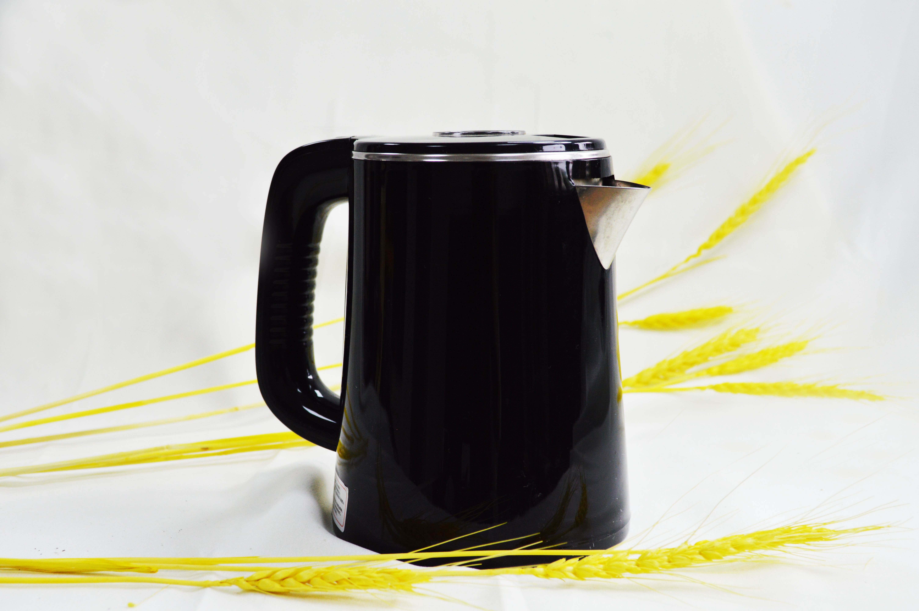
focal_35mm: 54
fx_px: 1377
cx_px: 460
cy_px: 306
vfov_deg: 25.0
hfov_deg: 36.9
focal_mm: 36
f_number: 5.3
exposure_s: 1/100
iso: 400
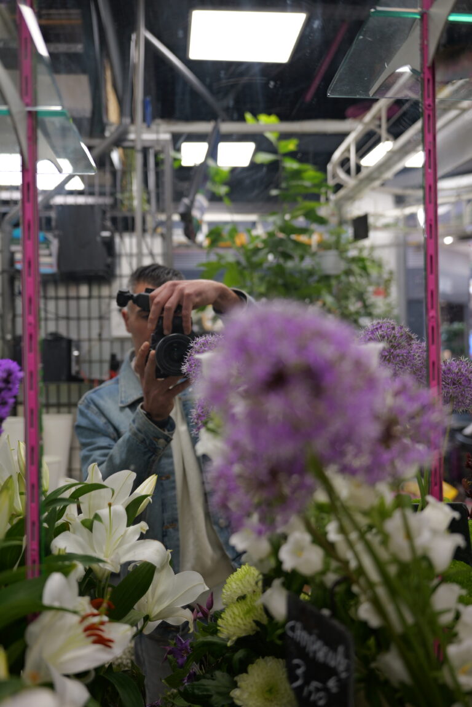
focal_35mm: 33
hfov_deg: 40.0
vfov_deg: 57.2
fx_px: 649
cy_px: 354
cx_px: 236
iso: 400
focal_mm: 33
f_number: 2.8
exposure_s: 1/60
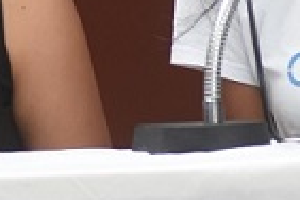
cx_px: -104
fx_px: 9083
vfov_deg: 1.3
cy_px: -16
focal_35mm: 1090
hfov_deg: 1.9
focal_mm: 100
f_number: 4.5
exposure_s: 1/200
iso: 500
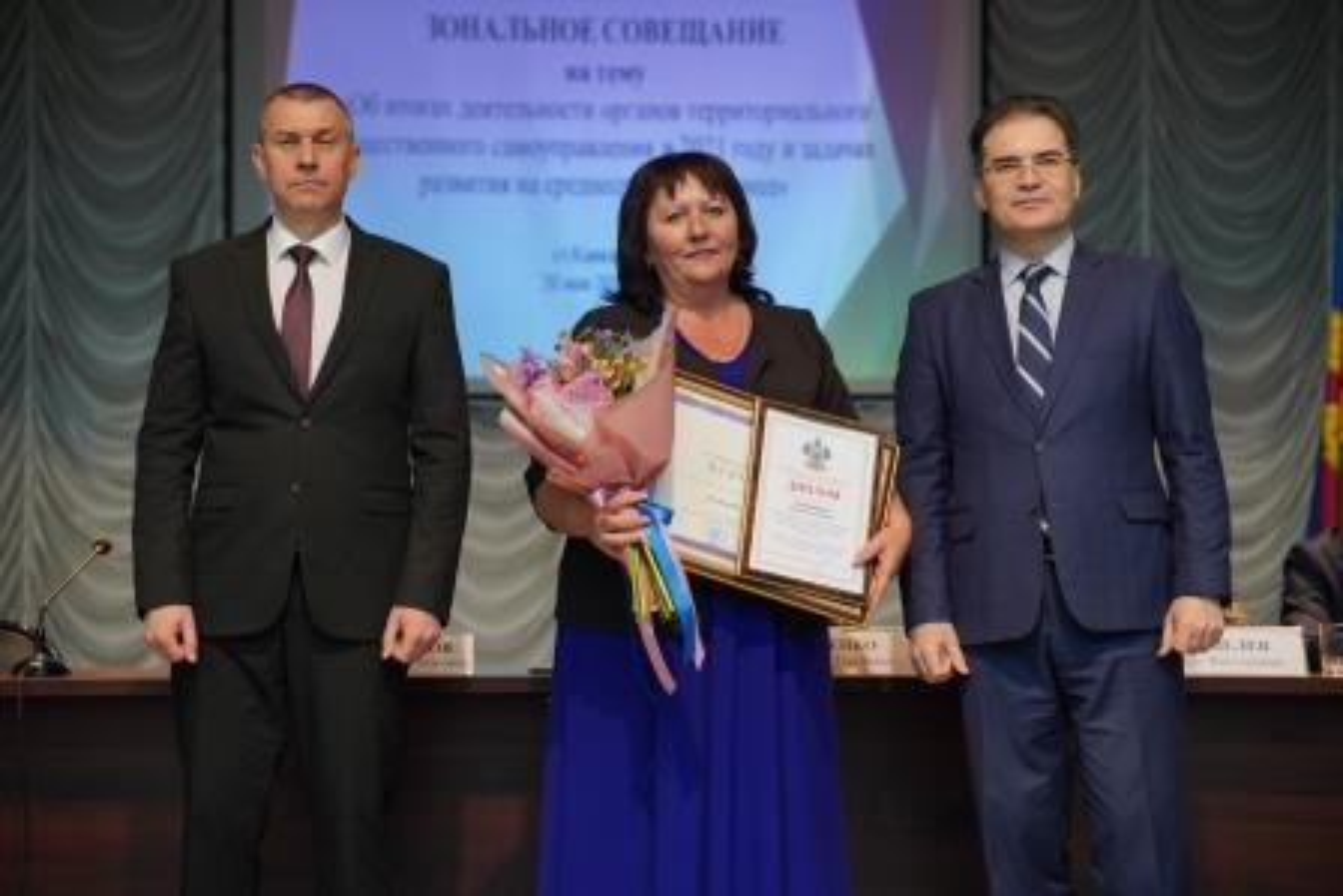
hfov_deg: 27.0
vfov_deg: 18.2
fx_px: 2799
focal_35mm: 75
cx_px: 672
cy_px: 448
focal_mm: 75
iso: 2000
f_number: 4
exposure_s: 1/200
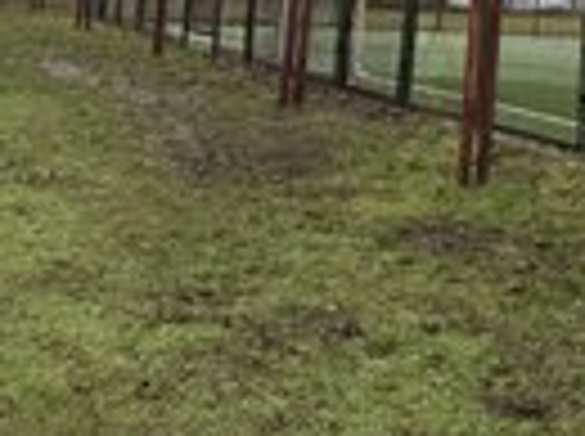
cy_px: -58
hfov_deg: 24.2
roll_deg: -2.1
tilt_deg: +3.0
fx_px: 1248
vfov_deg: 18.9
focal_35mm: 74
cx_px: 680
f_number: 1.78
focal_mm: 6.76
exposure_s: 1/609
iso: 80
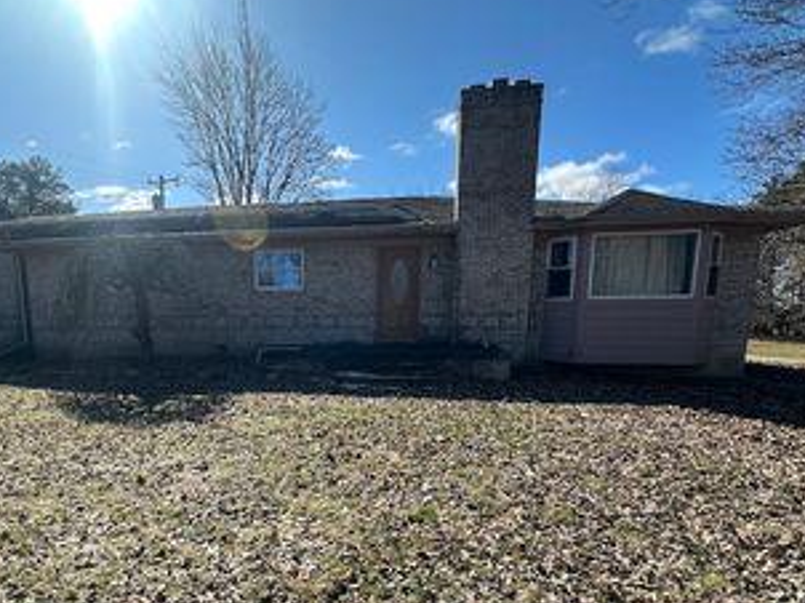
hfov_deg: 81.0
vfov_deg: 64.6
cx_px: 329
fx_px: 465
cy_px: 388
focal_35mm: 20
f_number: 2.2
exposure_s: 1/1043
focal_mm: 2.22
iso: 40
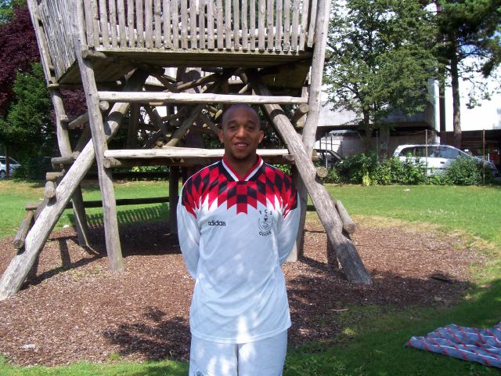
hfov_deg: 54.0
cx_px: 250
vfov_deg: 41.8
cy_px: 188
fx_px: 492
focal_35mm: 34
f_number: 5.1
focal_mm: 5.6
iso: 80
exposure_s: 1/255
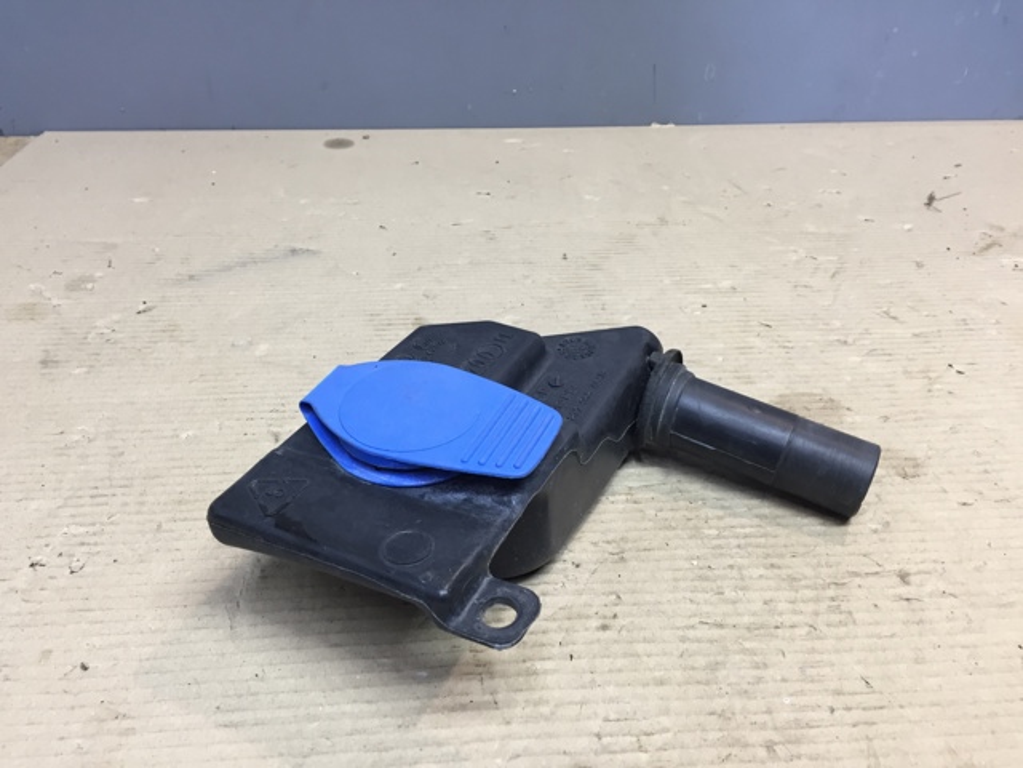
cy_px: 384
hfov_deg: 61.7
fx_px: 857
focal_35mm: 29
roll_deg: -1.8
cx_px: 512
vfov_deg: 48.2
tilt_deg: -34.2
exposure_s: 1/33
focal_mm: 4.15
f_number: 2.2
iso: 80
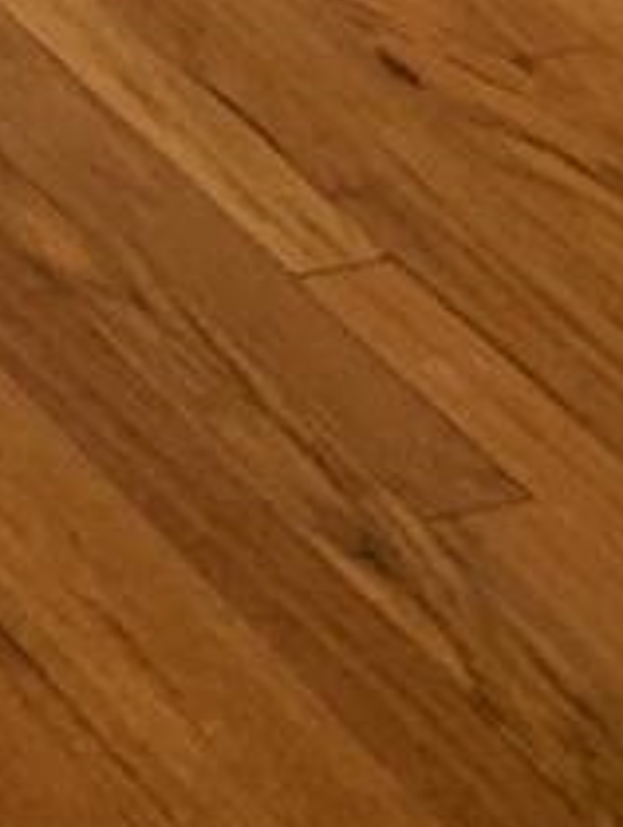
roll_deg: -5.2
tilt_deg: -4.4
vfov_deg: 8.0
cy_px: -2083
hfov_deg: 7.1
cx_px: -1108
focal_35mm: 190
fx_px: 4550
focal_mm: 4.25
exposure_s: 1/60
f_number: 1.8
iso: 80
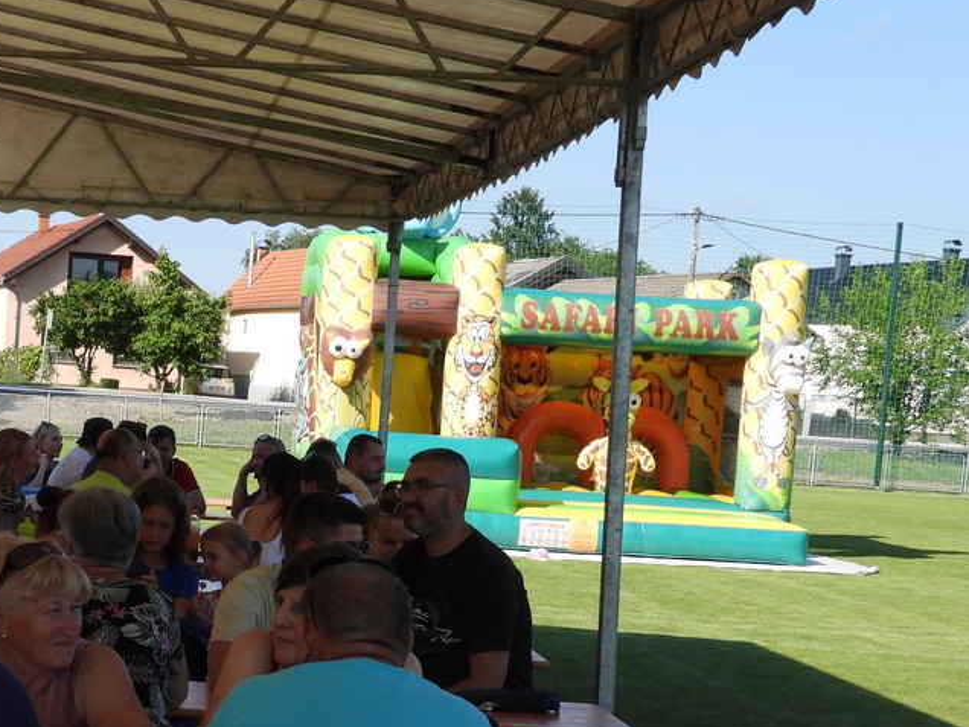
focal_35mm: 83
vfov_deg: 17.5
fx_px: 2323
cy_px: 642
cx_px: 87
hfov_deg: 22.9
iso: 100
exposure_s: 1/1000
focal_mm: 7.9
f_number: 3.2
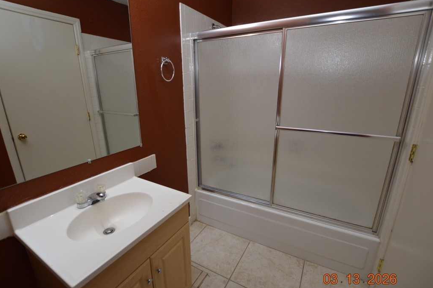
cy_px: 148
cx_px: 209
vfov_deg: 73.6
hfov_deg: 96.8
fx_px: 192
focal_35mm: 16
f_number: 3.5
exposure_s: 1/60
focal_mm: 10
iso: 400
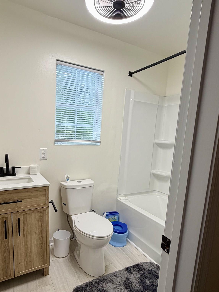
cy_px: 164
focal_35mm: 21
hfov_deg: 63.1
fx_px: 177
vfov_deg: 78.6
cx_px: 92
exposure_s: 1/120
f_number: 2.2
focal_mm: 2.22
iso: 100
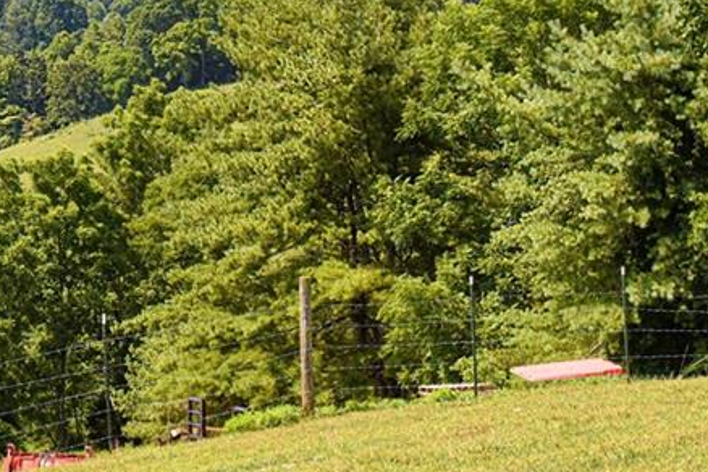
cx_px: 396
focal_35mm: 145
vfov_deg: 9.4
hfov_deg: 14.2
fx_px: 2851
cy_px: 27
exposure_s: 1/400
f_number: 10
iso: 2000
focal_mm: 62
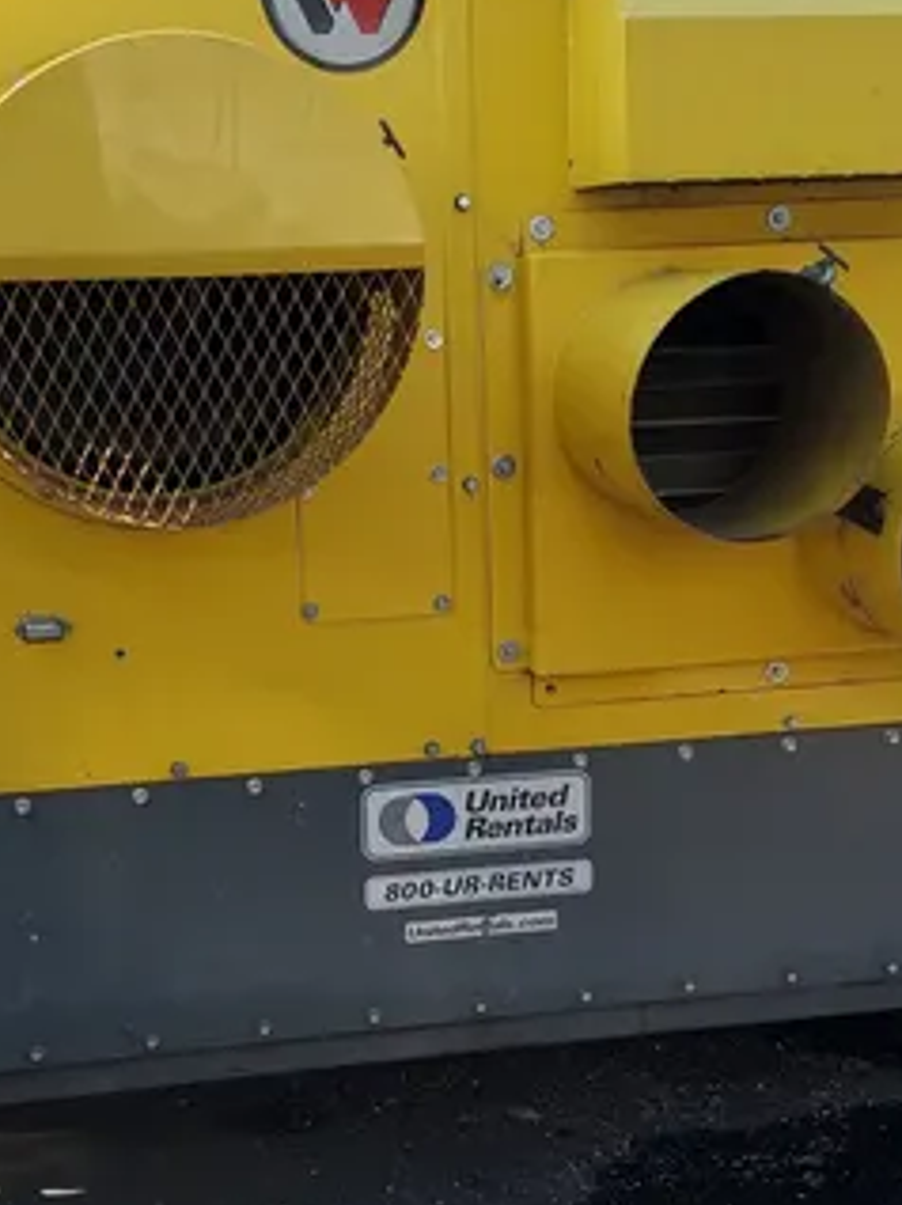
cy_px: 604
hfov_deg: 24.4
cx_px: 451
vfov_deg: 32.2
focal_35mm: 60
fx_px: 2087
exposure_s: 1/677
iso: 50
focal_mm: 4.3
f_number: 2.4
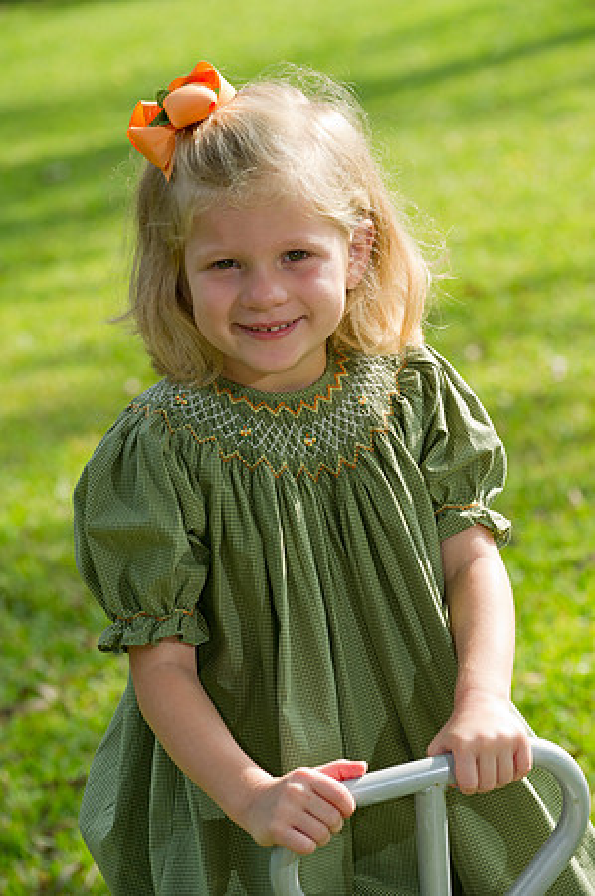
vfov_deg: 15.2
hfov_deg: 10.1
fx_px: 3354
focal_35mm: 135
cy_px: 448
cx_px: 298
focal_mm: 135
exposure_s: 1/250
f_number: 6.3
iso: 320
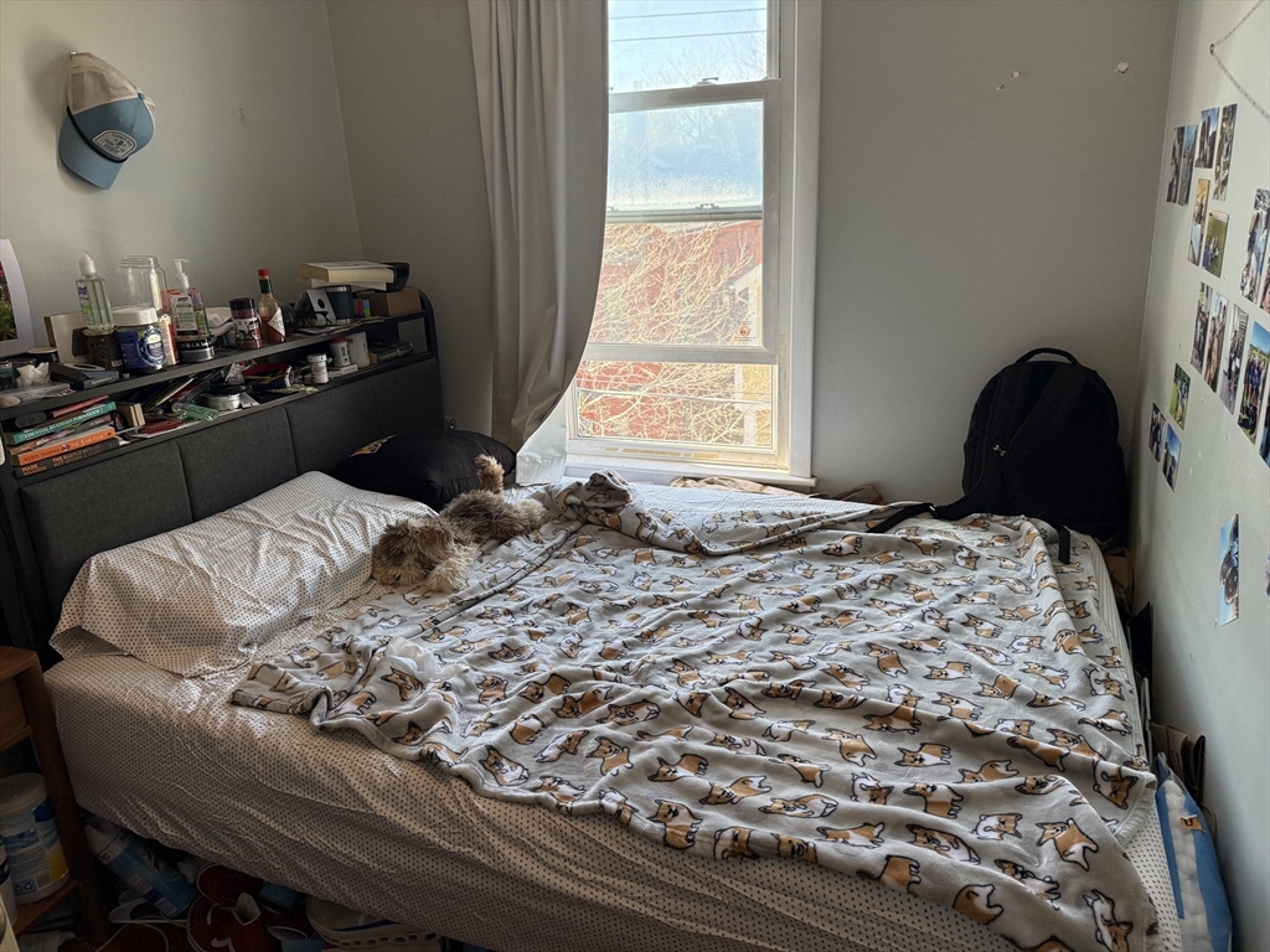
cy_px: 476
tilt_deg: -17.6
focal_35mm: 24
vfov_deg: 56.8
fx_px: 881
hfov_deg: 71.6
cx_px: 635
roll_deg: +2.5
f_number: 1.78
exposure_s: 1/139
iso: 200
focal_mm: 6.76
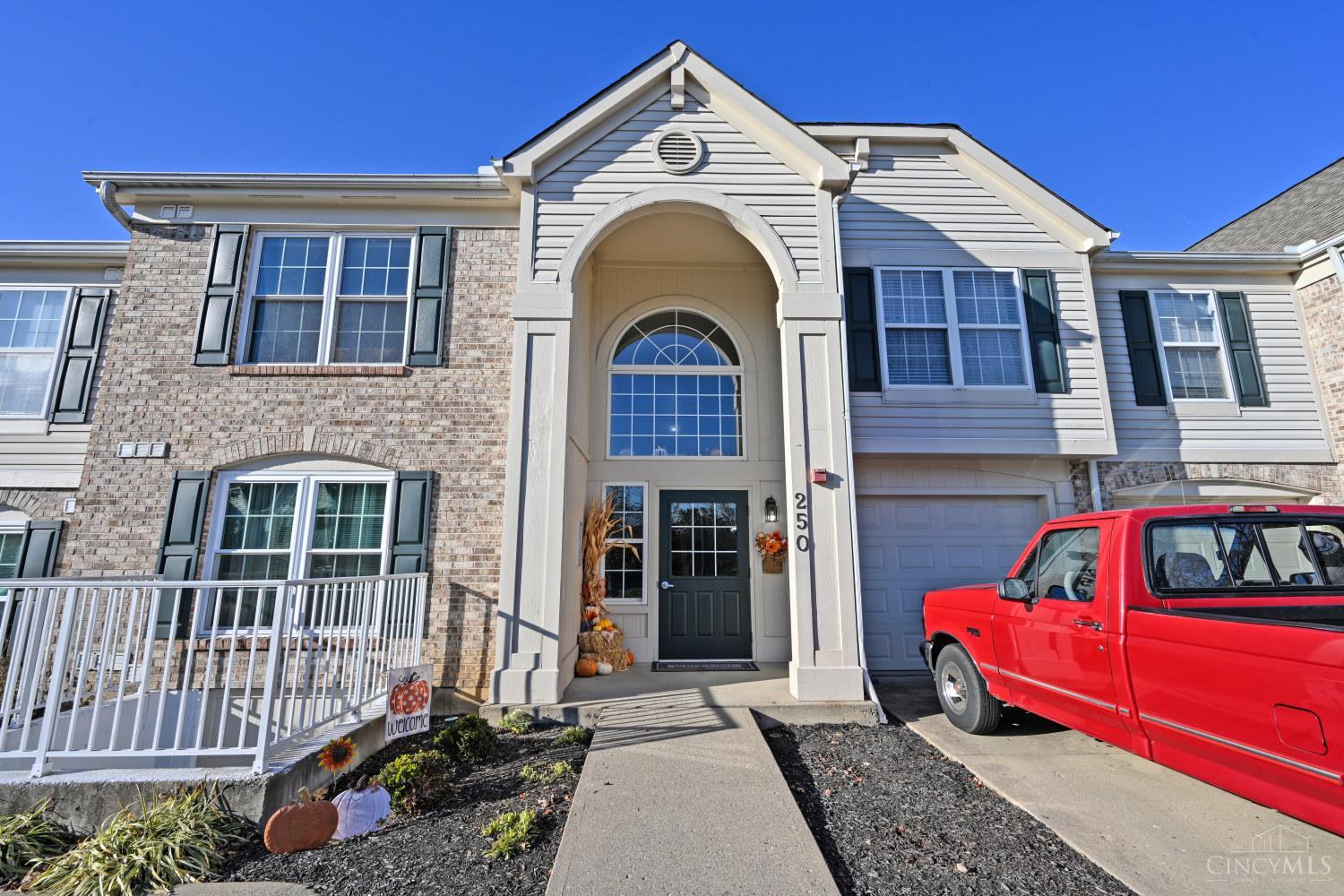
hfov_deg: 98.5
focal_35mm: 16
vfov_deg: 75.5
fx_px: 579
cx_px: 672
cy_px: 448
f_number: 10
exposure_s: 1/125
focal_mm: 15.5
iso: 64
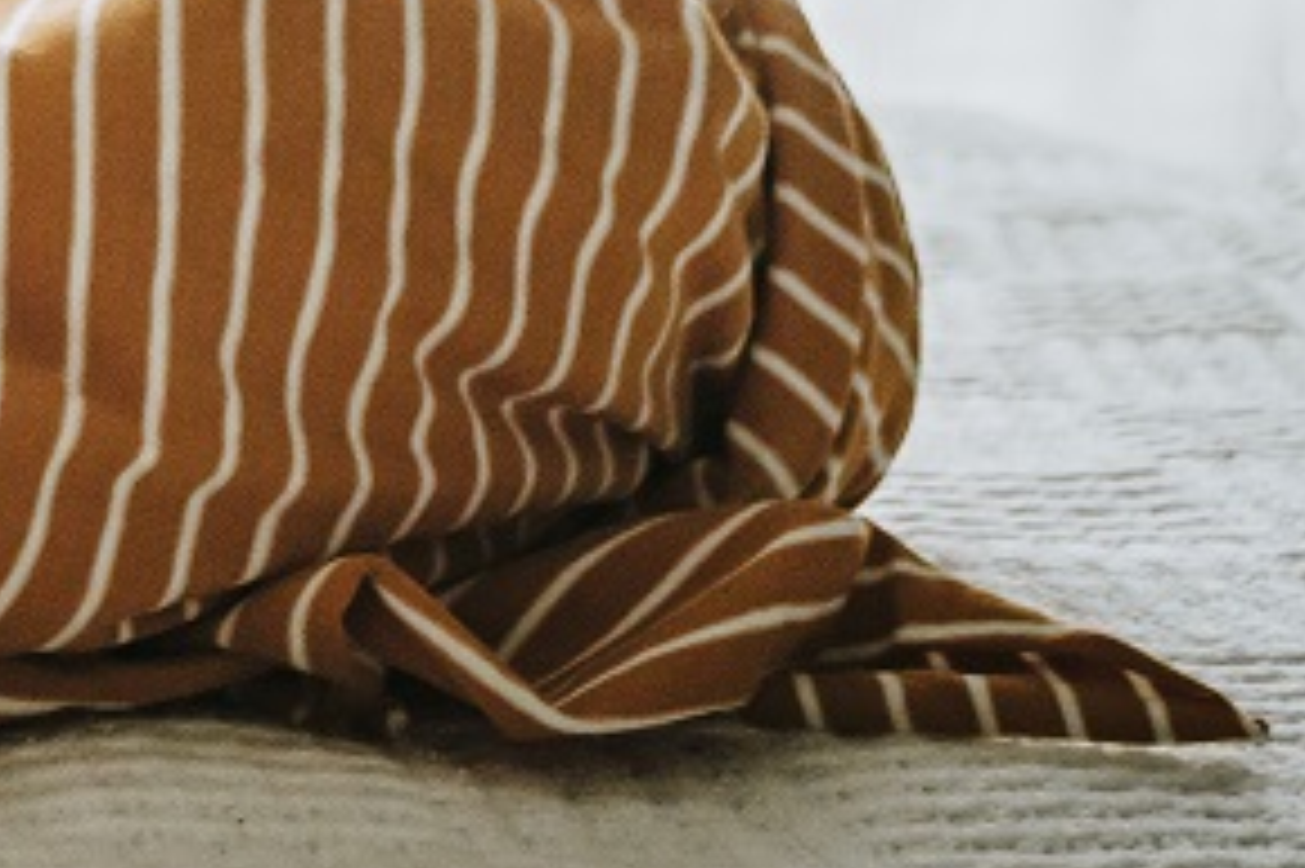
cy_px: -13
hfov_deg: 13.7
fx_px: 5072
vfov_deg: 9.7
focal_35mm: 140
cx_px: -688
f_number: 4.5
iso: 720
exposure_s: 1/500
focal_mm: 30
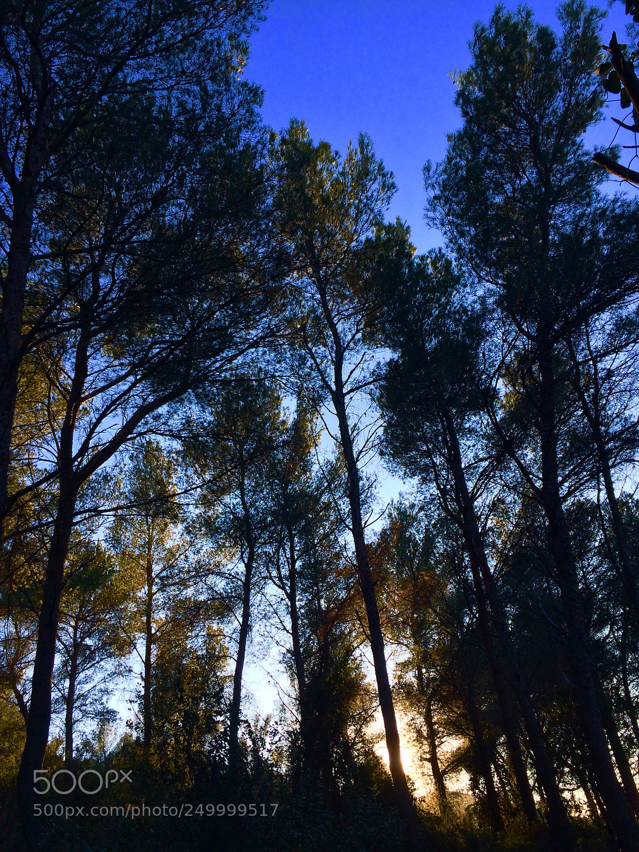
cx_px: 320
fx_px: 714
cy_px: 426
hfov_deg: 48.2
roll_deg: +19.7
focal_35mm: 29
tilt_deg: +33.4
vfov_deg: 61.7
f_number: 2.2
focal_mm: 4.15
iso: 32
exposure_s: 1/477
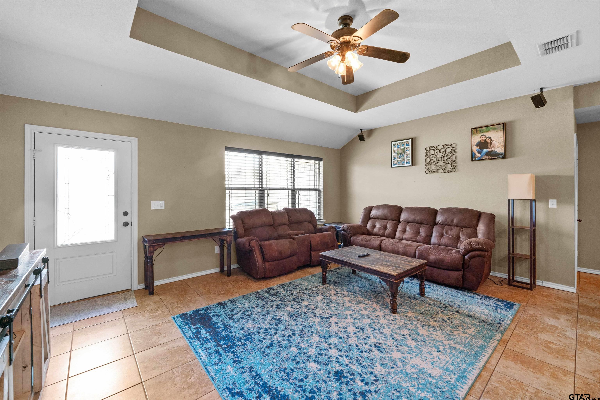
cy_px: 200
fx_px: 217
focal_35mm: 13
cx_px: 300
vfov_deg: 85.4
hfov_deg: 108.3
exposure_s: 1/8
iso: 500
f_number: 9
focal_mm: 13
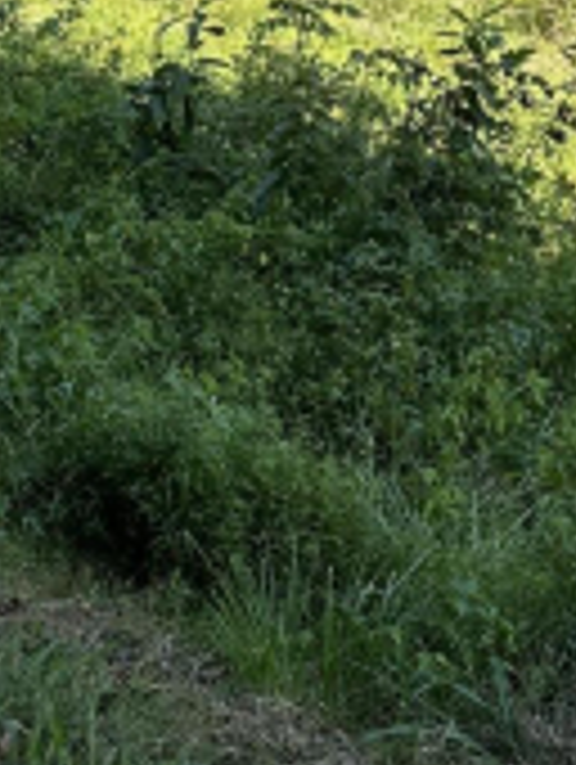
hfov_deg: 15.2
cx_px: 680
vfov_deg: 19.1
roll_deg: -2.0
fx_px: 2080
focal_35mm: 94
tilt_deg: +2.5
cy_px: -254
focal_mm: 6.86
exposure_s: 1/1171
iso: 80
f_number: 1.78
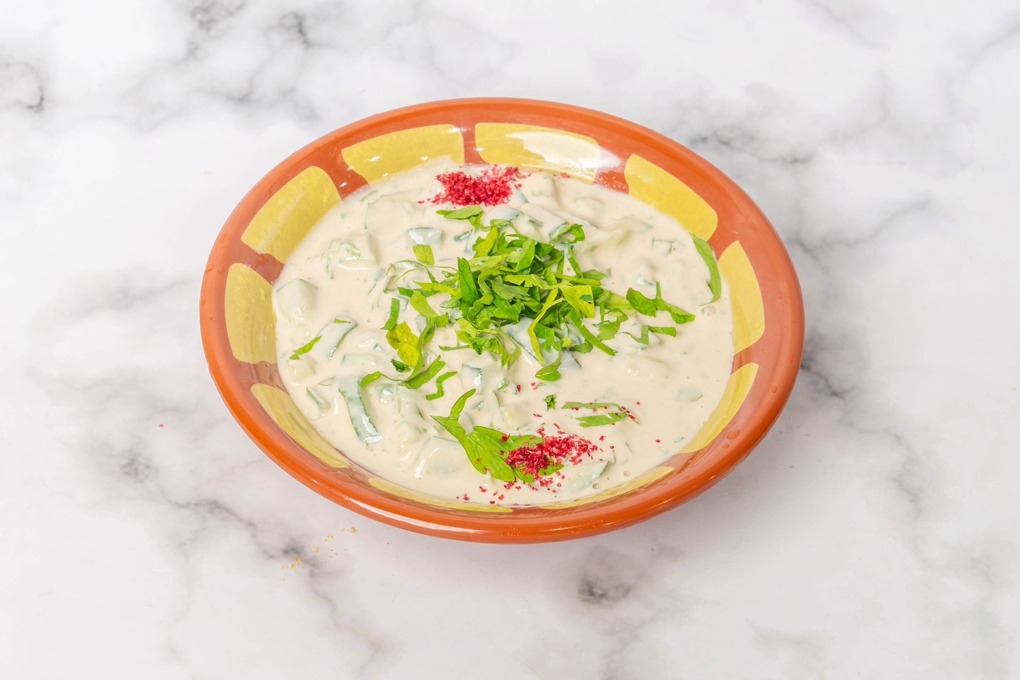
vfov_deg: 31.2
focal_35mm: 43
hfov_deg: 45.4
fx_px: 1218
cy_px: 340
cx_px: 510
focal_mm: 43
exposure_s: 1/160
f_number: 8
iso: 400
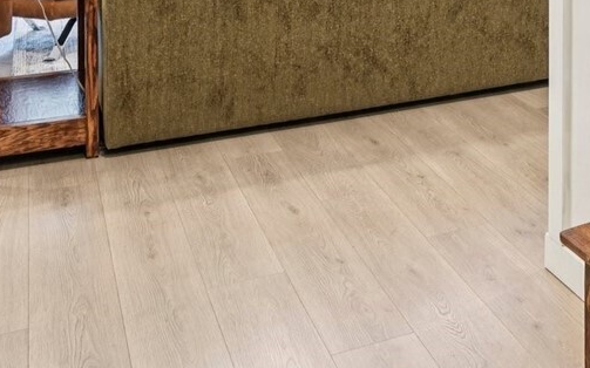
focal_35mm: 55
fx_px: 884
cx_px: 550
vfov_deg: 19.7
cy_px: -216
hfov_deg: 34.5
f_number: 8
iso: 400
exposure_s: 1/8
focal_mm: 16
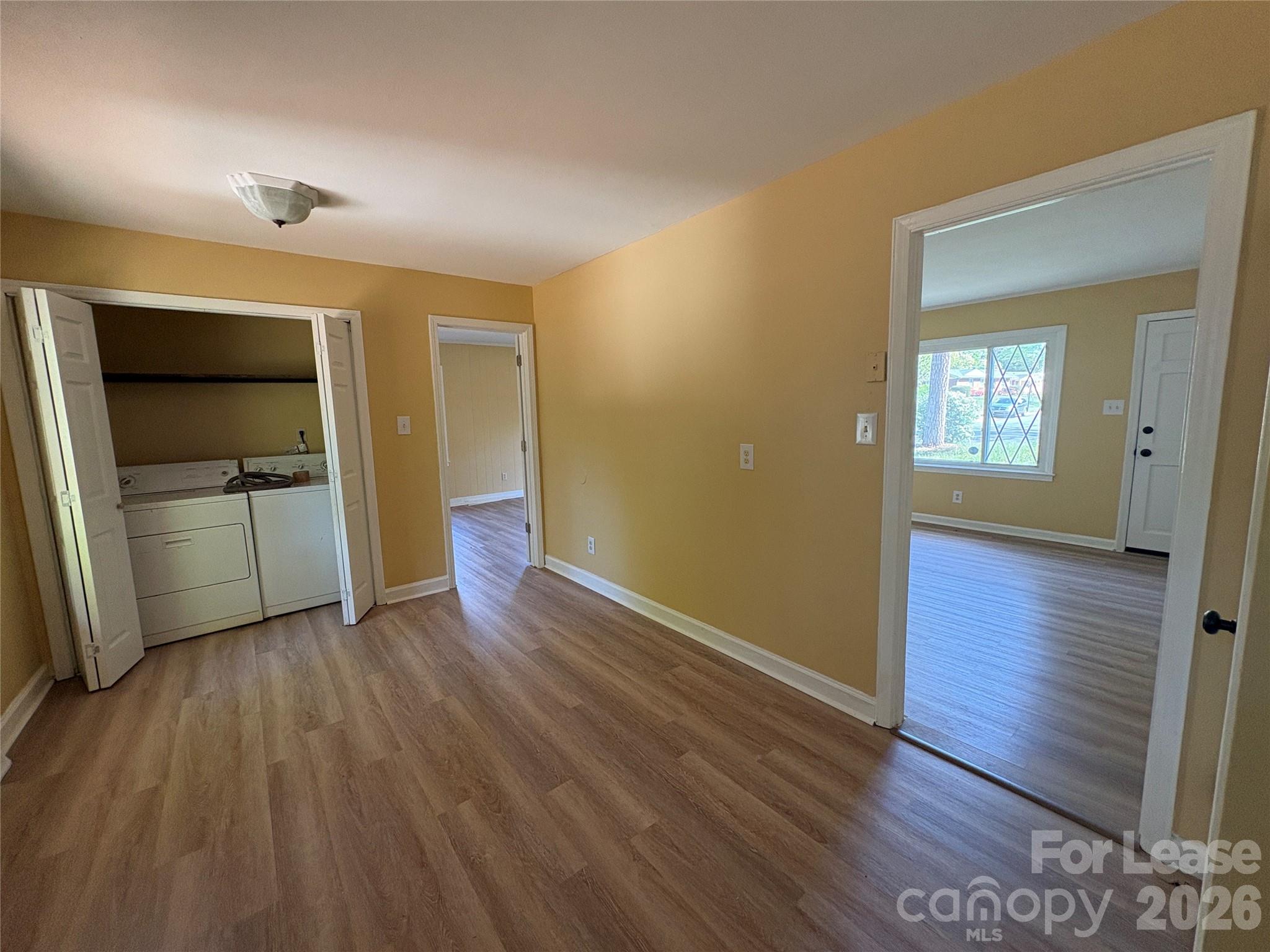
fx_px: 514
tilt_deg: -6.0
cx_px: 635
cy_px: 476
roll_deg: +2.0
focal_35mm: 14
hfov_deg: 102.1
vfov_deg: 85.7
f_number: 2.2
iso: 250
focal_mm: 2.22
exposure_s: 1/86
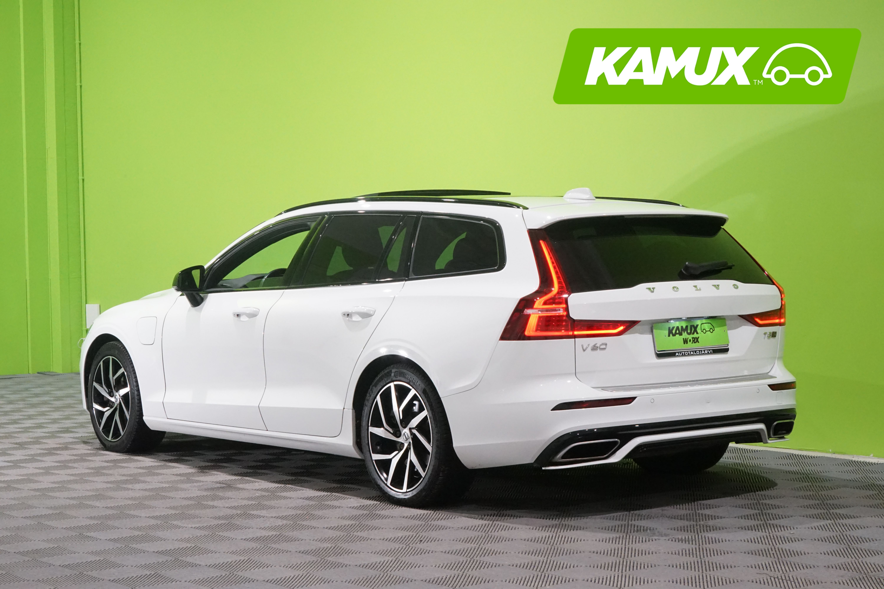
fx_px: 1719
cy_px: 294
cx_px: 442
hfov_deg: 28.8
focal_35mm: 70
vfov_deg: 19.5
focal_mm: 70
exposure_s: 1/25
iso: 6400
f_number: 20
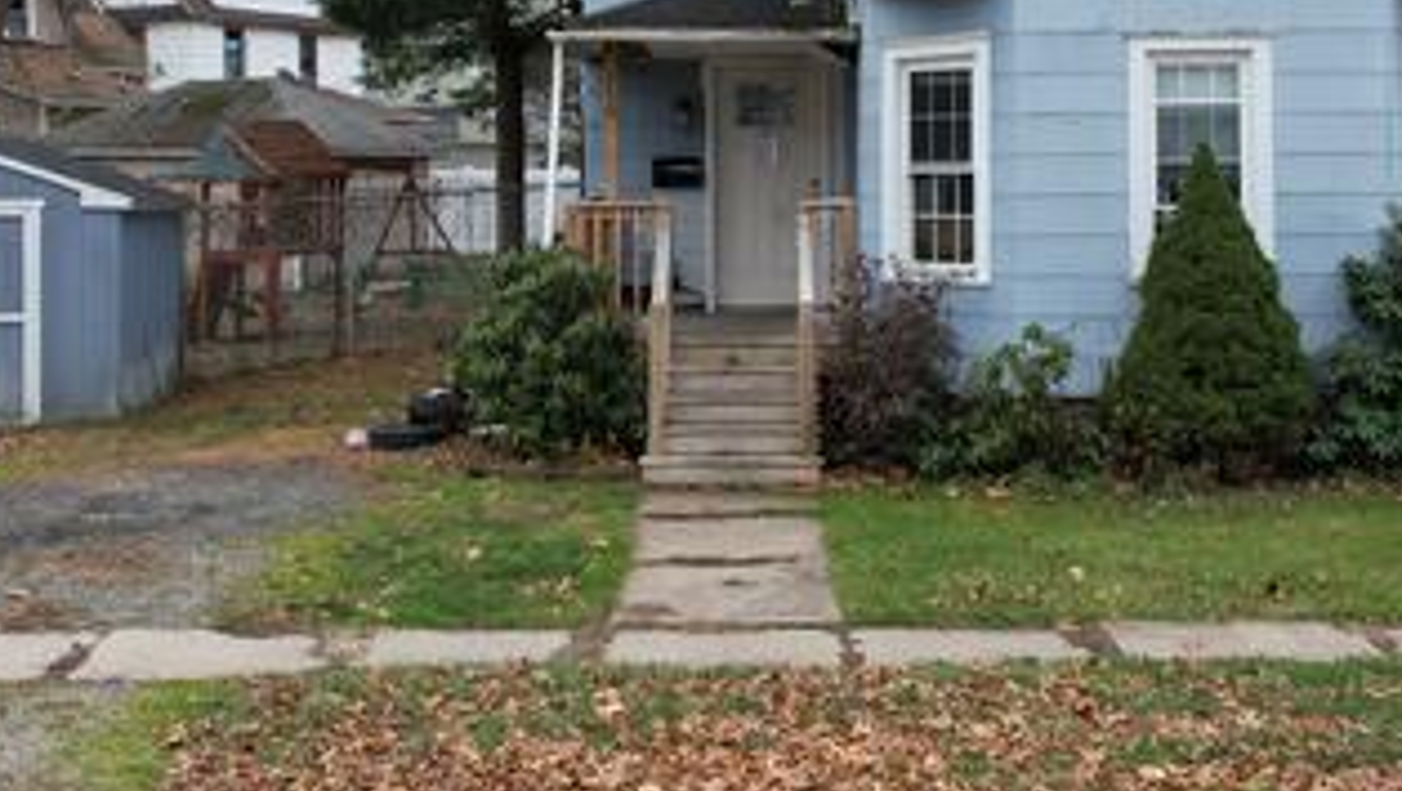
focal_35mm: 55
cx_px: 755
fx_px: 2046
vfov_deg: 21.6
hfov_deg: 37.8
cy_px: 152
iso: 100
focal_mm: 8.38
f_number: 2.8
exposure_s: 1/320
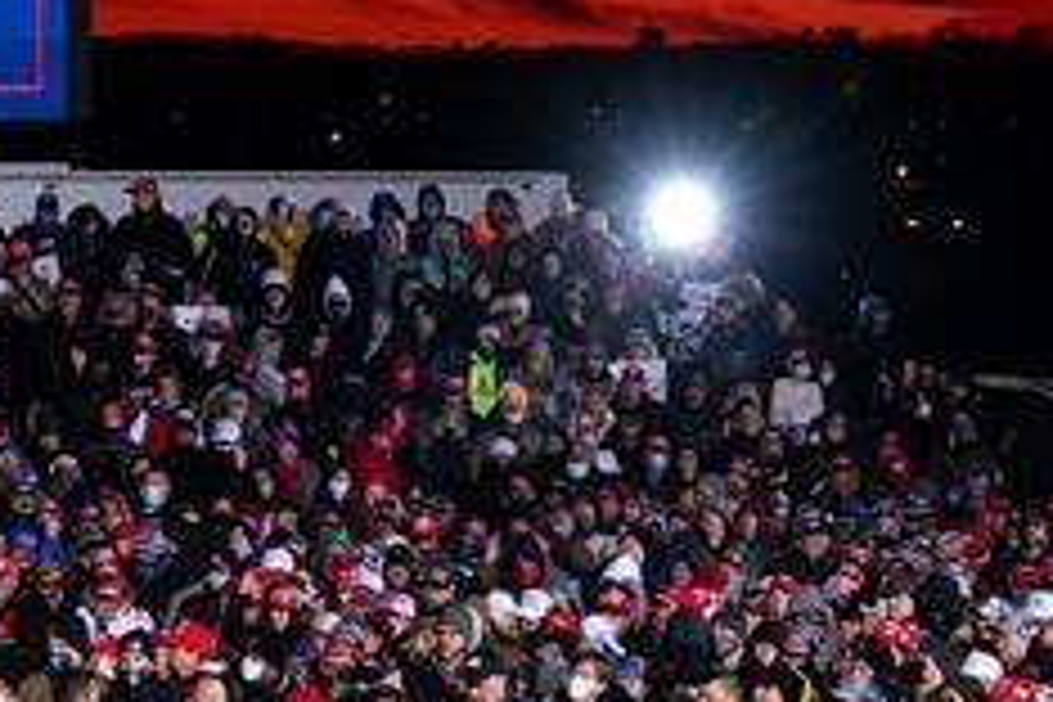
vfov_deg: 5.0
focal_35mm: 275
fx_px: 8043
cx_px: 392
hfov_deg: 7.5
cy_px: 425
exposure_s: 1/400
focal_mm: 99
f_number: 7.1
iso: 1250
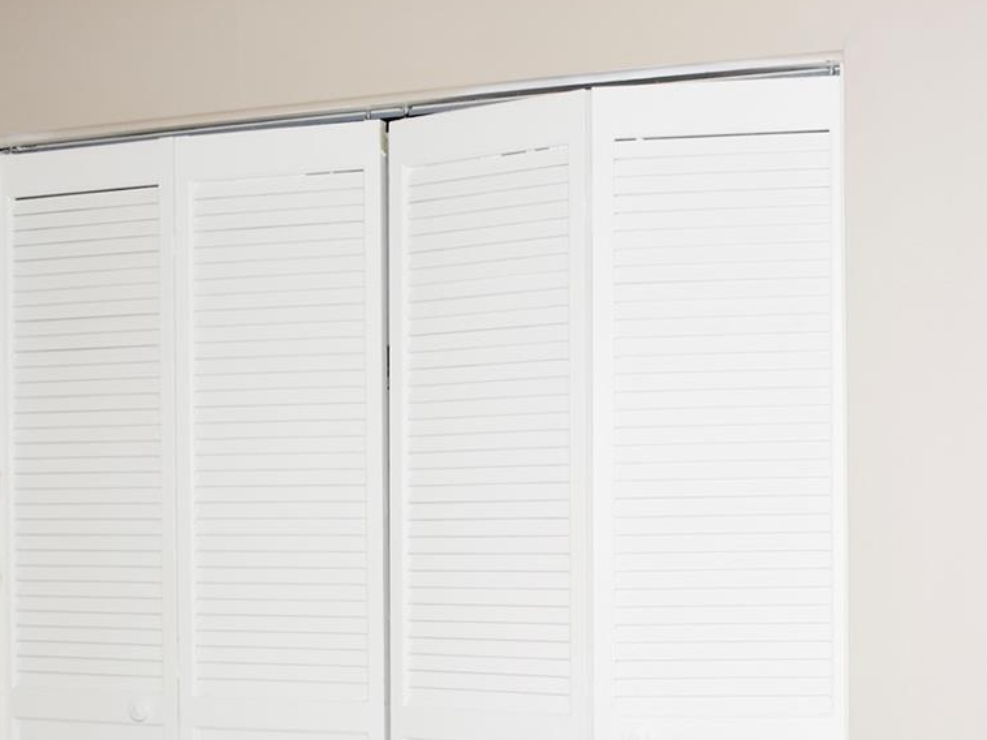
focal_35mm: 67
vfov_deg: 21.5
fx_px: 1910
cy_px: 640
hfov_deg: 28.8
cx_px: 632
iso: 100
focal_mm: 22
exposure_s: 1/60
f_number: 4
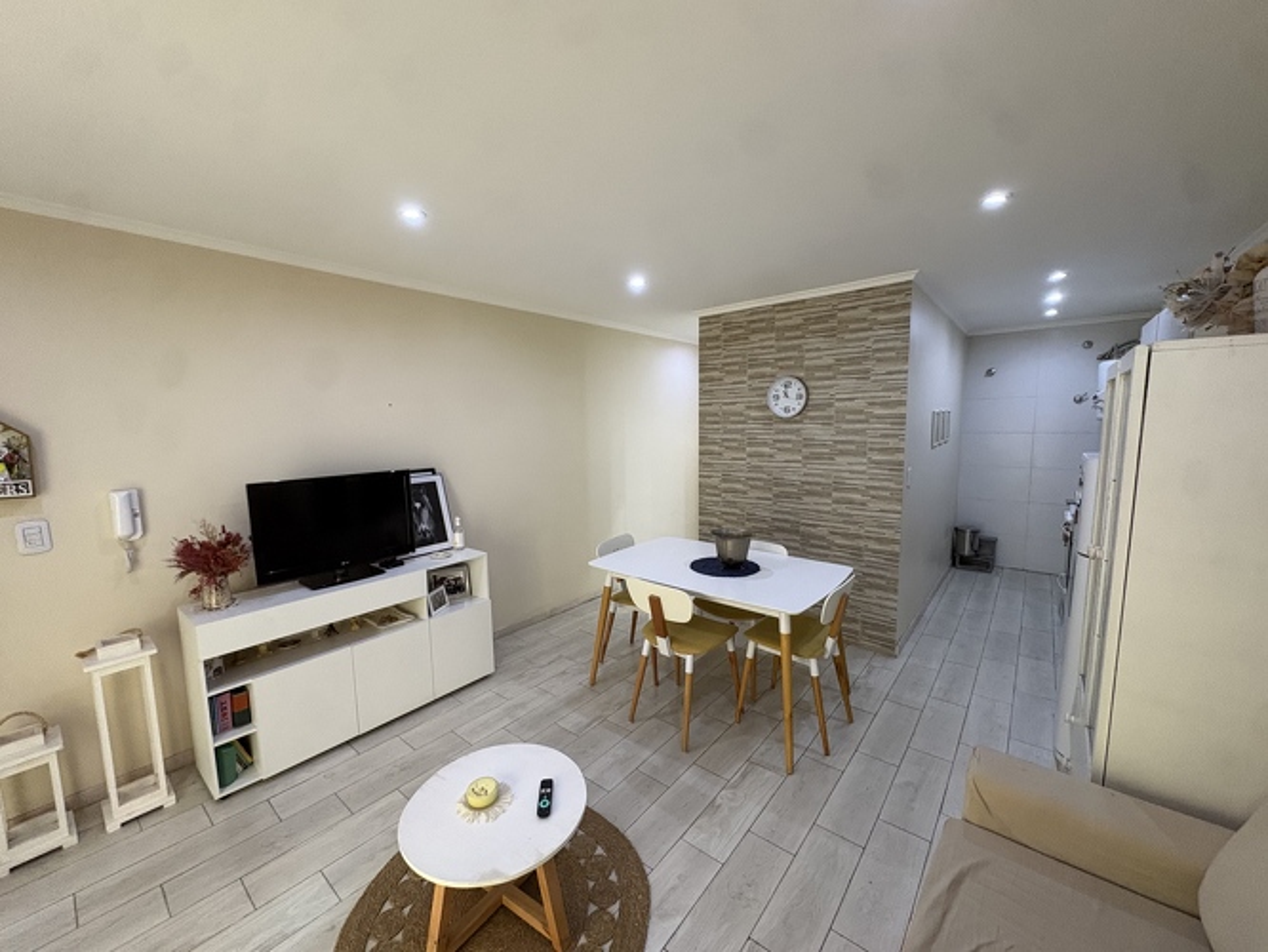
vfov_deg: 85.7
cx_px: 634
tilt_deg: -6.7
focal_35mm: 14
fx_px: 513
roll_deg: +1.0
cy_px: 476
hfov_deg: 102.0
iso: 320
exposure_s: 1/50
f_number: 2.2
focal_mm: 2.22
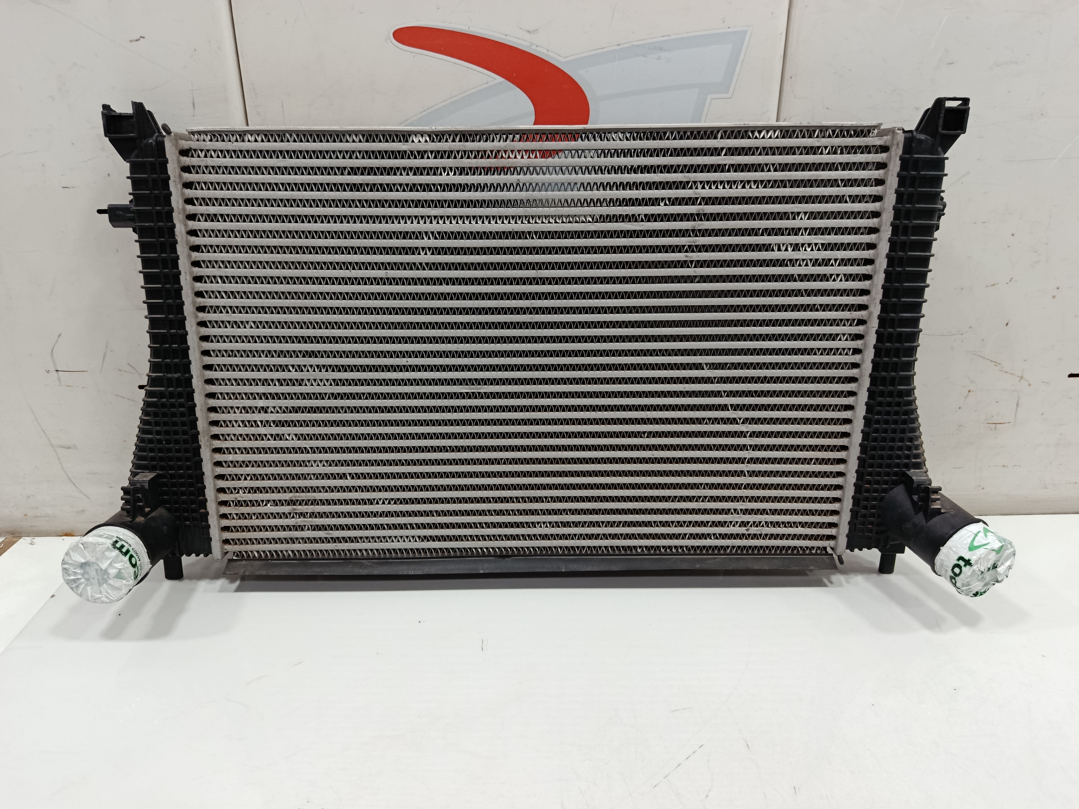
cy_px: 404
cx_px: 540
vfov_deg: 56.8
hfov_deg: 71.6
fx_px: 748
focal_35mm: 24
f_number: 1.7
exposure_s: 1/50
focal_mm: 5.24
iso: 686
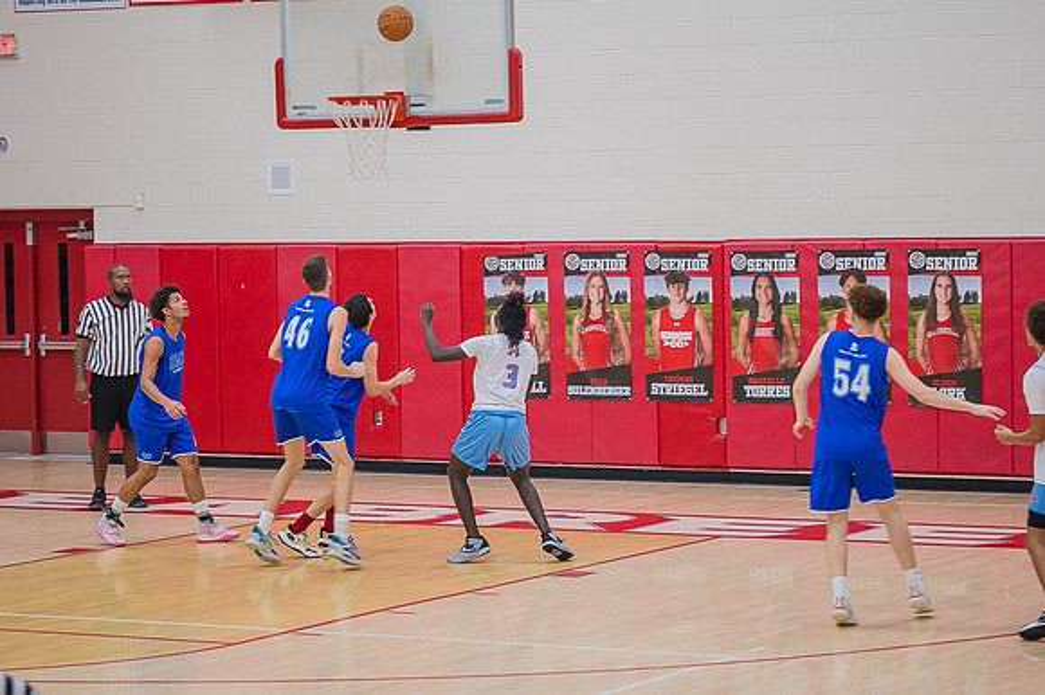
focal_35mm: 121
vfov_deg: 11.3
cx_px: 526
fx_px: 3509
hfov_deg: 16.9
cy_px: 347
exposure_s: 1/250
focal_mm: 112
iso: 1000
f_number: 4.8
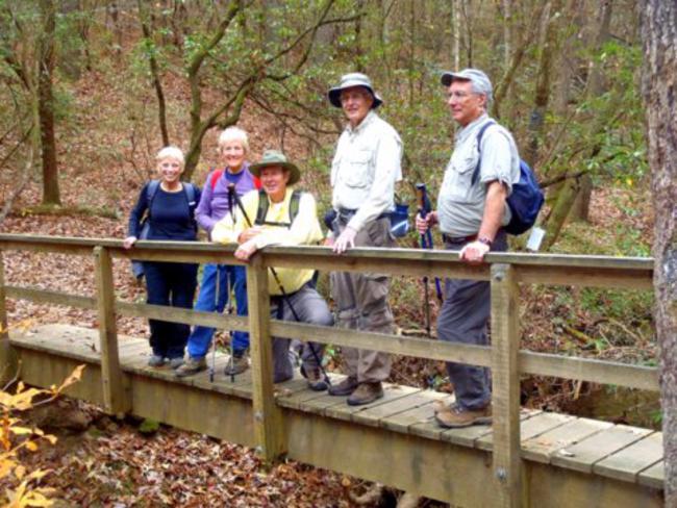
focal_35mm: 43
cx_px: 338
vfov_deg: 33.6
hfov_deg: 43.8
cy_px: 254
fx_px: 841
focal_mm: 7.73
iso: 250
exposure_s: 1/50
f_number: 4.8
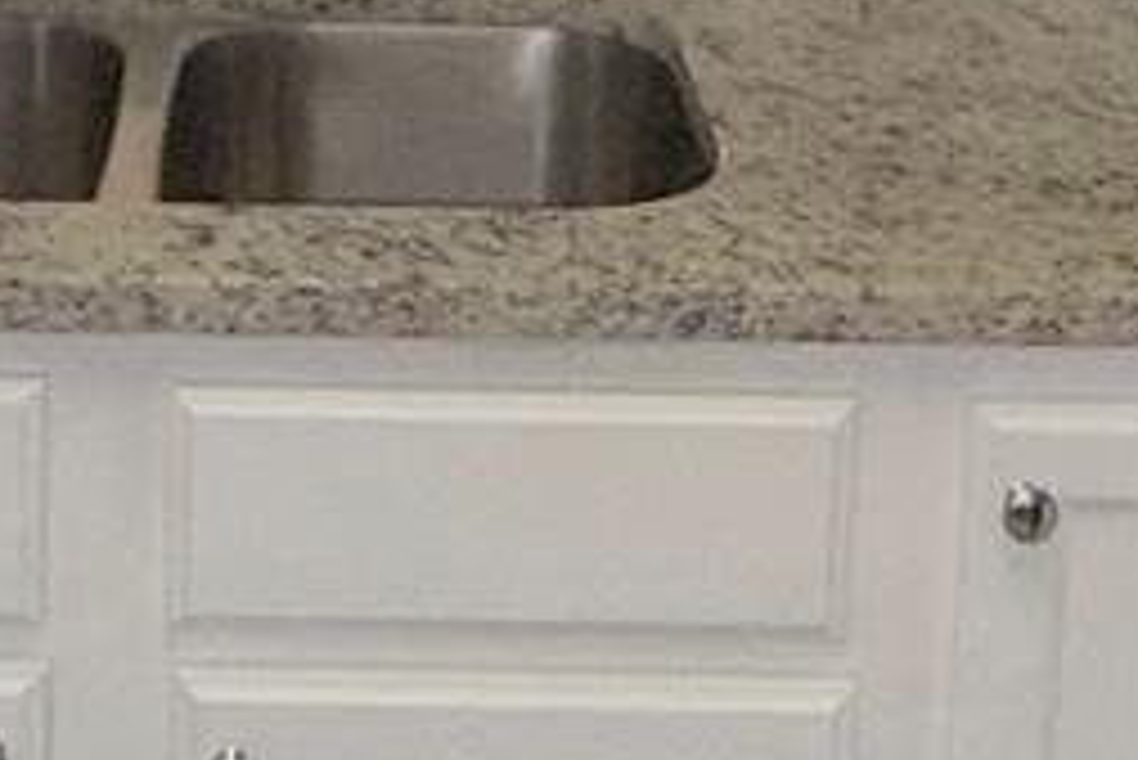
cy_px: -423
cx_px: 450
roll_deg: -1.8
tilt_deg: -9.1
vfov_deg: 13.9
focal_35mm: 92
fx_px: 2910
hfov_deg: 22.1
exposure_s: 1/122
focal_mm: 2.22
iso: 25
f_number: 2.2
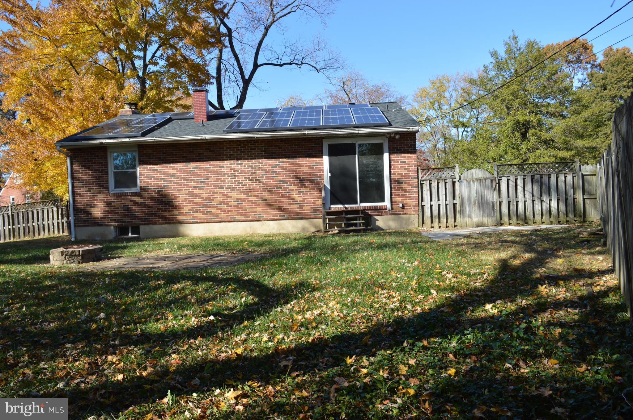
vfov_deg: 47.8
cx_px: 316
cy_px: 210
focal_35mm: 27
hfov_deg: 67.4
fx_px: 474
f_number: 7.1
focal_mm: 18
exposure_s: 1/200
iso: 100
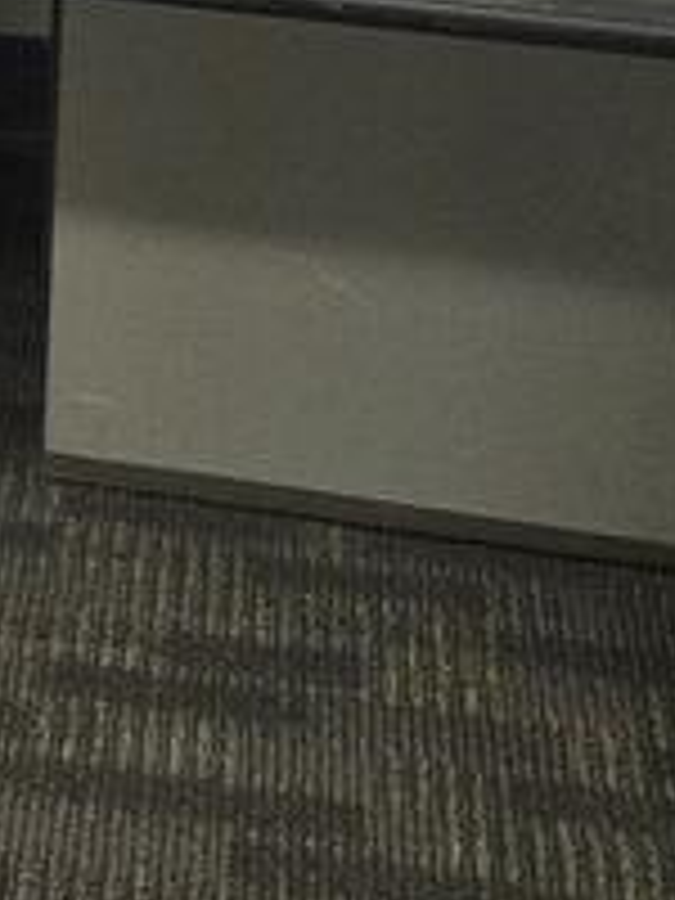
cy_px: -630
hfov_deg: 11.9
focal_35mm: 118
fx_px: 3068
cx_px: -378
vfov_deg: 14.9
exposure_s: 1/240
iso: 500
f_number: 1.8
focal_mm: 5.4
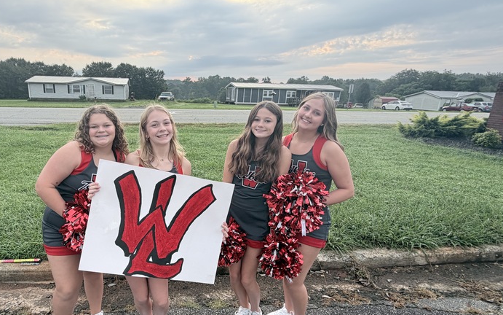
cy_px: 172
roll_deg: -2.6
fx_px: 302
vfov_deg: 55.0
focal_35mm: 22
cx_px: 187
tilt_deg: -14.7
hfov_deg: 78.1
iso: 64
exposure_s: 1/121
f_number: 2.2
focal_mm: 2.22
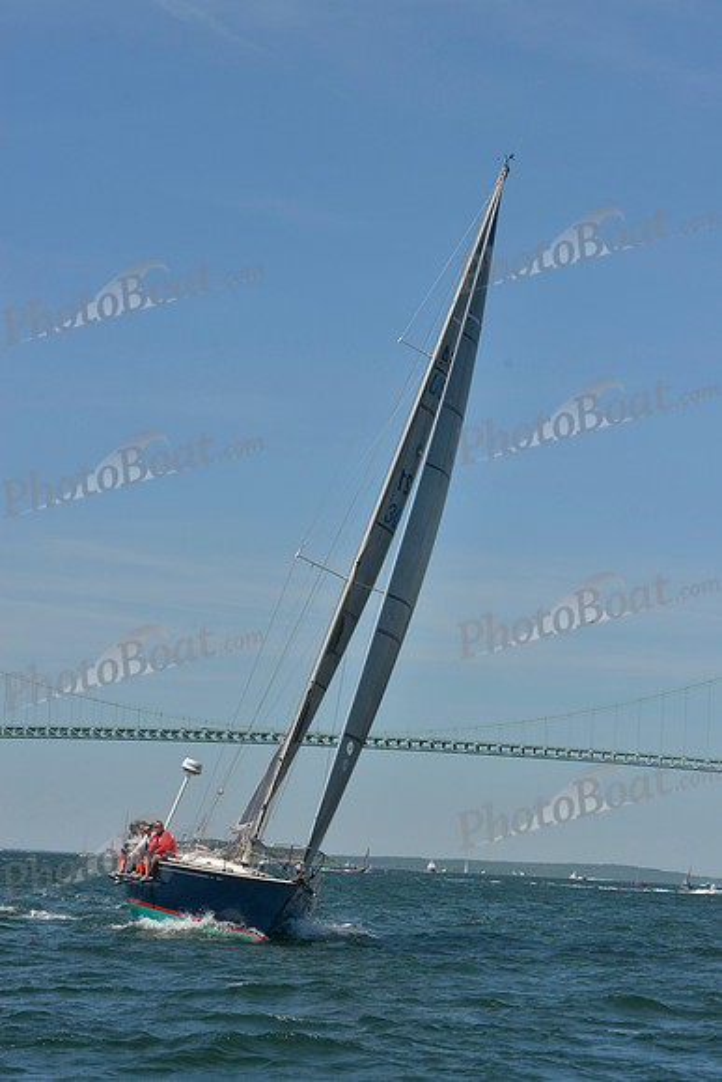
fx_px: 3006
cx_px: 361
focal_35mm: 100
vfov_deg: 20.4
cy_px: 541
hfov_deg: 13.7
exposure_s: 1/1250
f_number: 10
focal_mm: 100
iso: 280
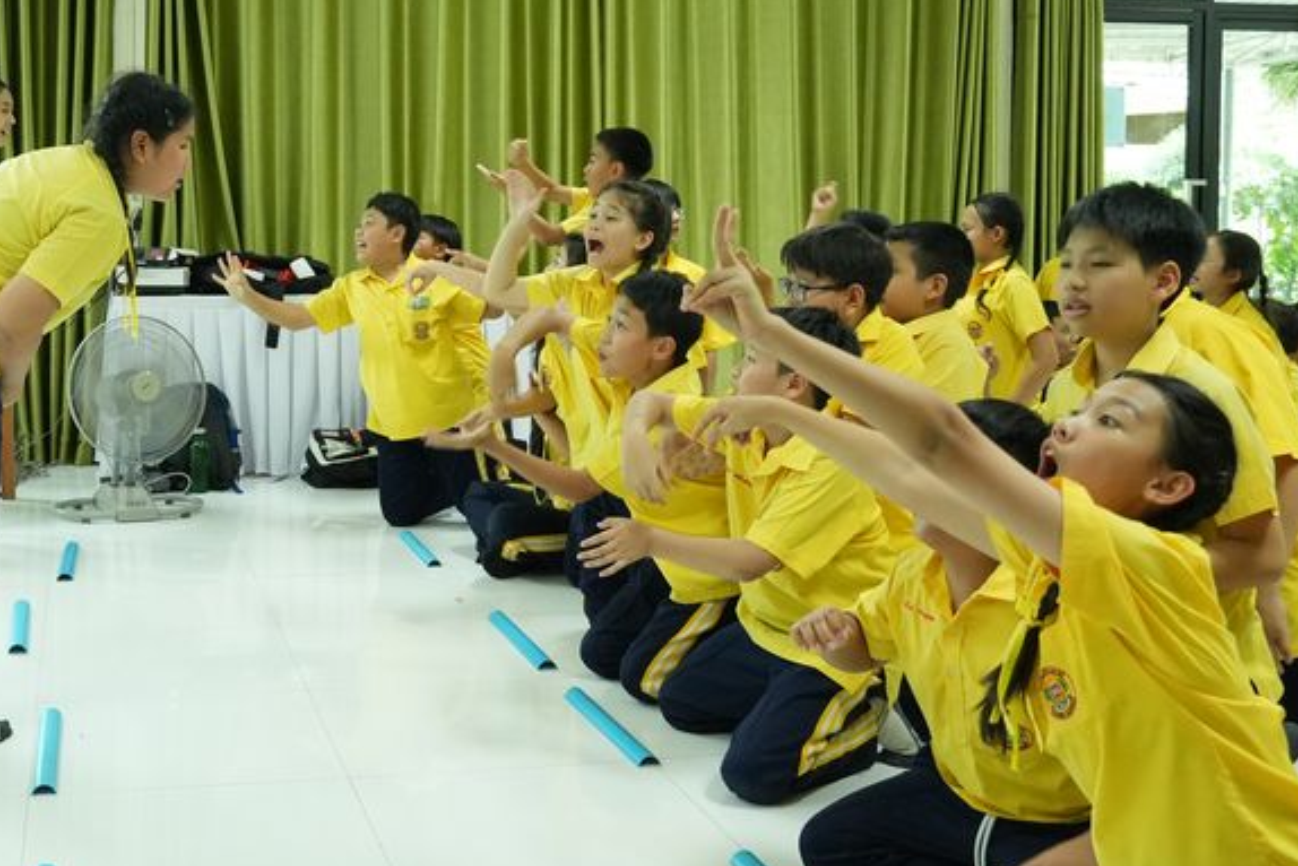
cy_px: 272
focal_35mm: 47
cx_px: 391
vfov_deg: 28.4
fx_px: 1695
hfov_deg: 41.1
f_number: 3.5
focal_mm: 18
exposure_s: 1/125
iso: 2500
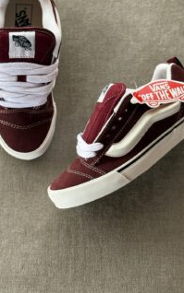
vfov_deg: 31.9
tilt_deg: -79.2
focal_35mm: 64
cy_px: 123
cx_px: 96
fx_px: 513
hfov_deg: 20.3
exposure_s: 1/121
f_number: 1.78
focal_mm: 6.76
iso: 100
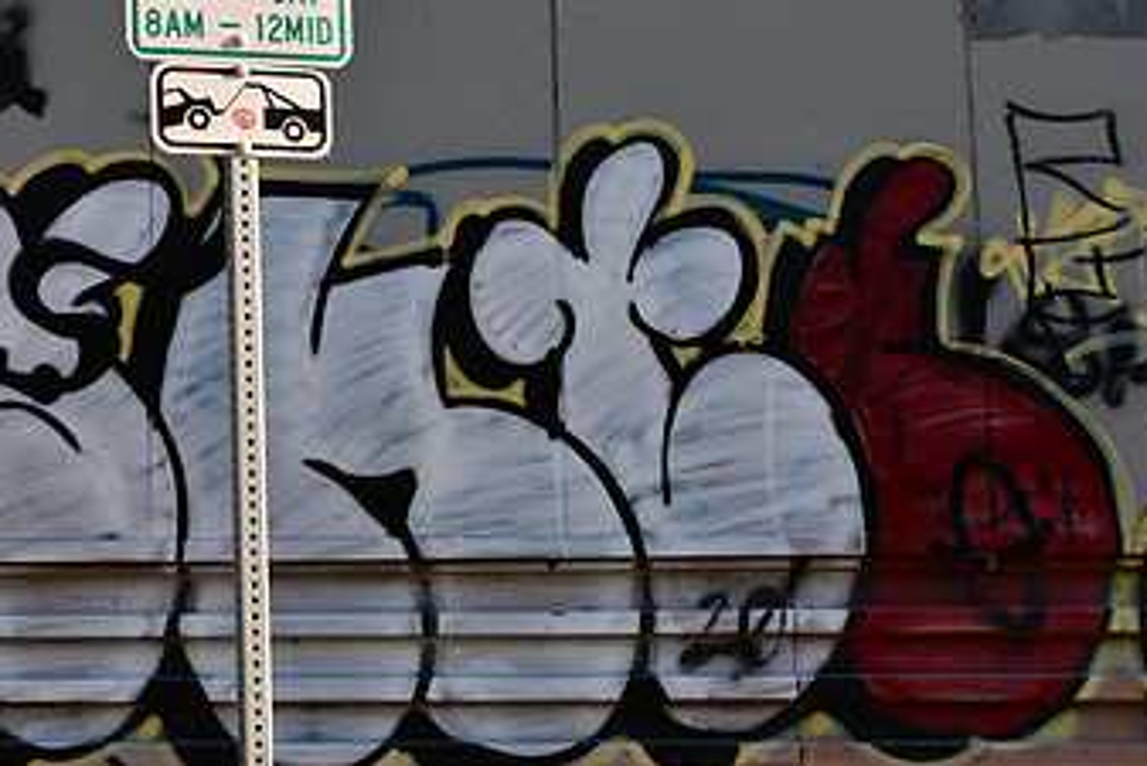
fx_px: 1976
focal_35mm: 62
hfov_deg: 31.9
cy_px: 359
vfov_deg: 21.9
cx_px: 306
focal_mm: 24
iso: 200
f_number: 8
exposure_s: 1/250
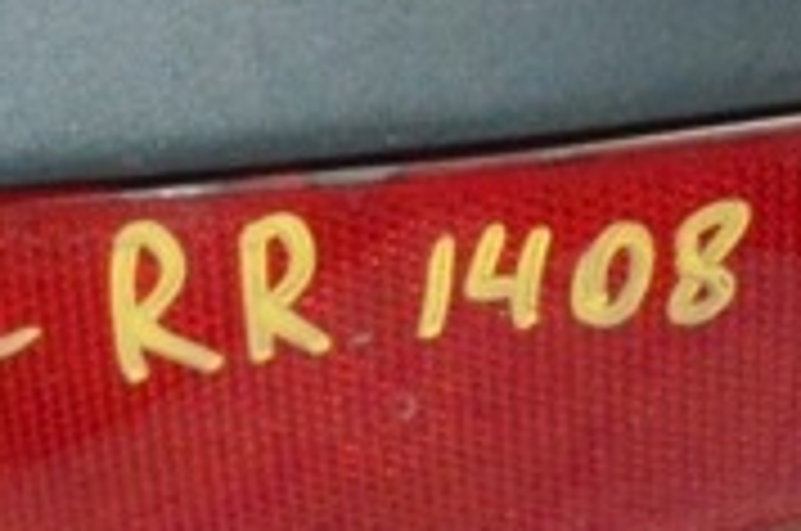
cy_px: 313
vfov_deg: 14.0
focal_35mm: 97
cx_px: 266
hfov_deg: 21.0
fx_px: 2154
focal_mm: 18
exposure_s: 1/50
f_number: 22
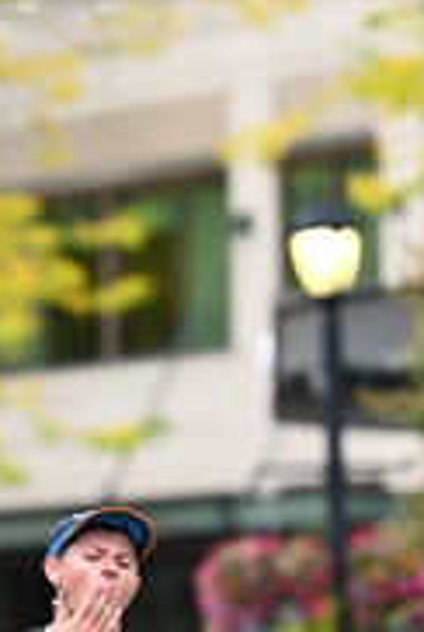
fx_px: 8764
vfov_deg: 4.1
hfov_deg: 2.8
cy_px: 587
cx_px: 16
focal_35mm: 498
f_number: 2.8
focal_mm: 165
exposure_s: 1/1600
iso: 1000
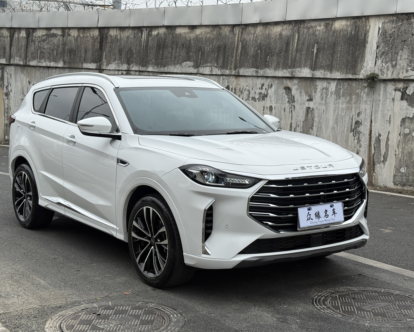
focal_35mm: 51
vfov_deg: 29.7
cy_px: 169
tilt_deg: -5.4
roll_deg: -0.7
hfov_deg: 36.6
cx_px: 189
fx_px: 625
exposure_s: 1/1715
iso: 64
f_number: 1.78
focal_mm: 6.76
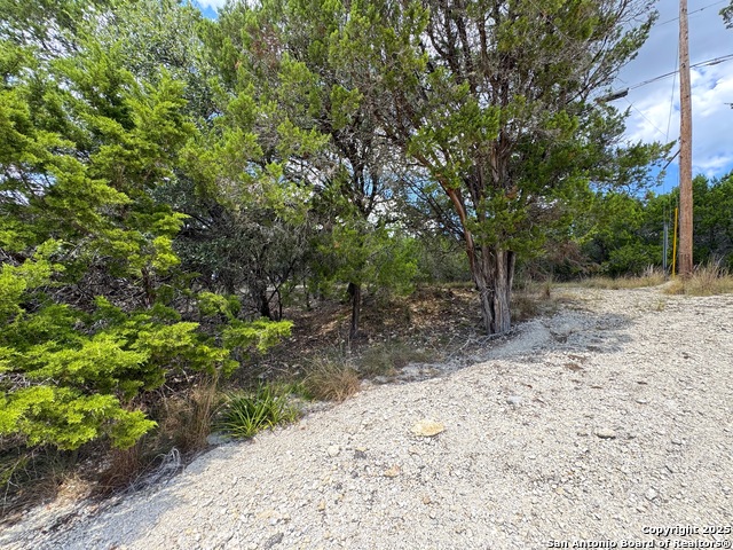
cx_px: 366
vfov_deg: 85.7
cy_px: 275
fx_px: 296
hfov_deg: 102.1
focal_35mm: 14
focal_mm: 2.22
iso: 40
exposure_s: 1/260
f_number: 2.2
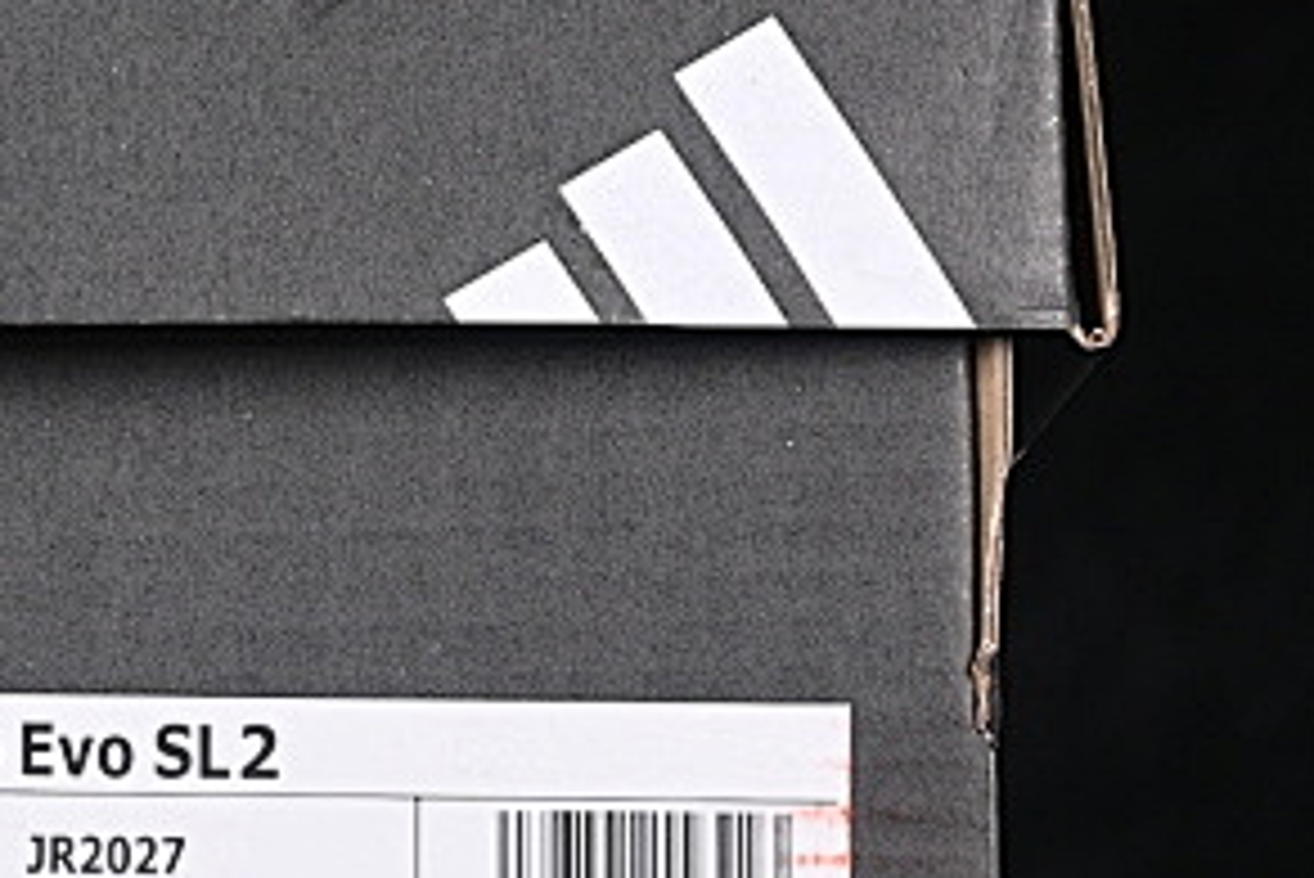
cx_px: -261
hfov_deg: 7.4
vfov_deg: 5.0
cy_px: 378
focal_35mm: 277
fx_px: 10115
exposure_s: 1/60
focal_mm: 50
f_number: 6.3
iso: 160
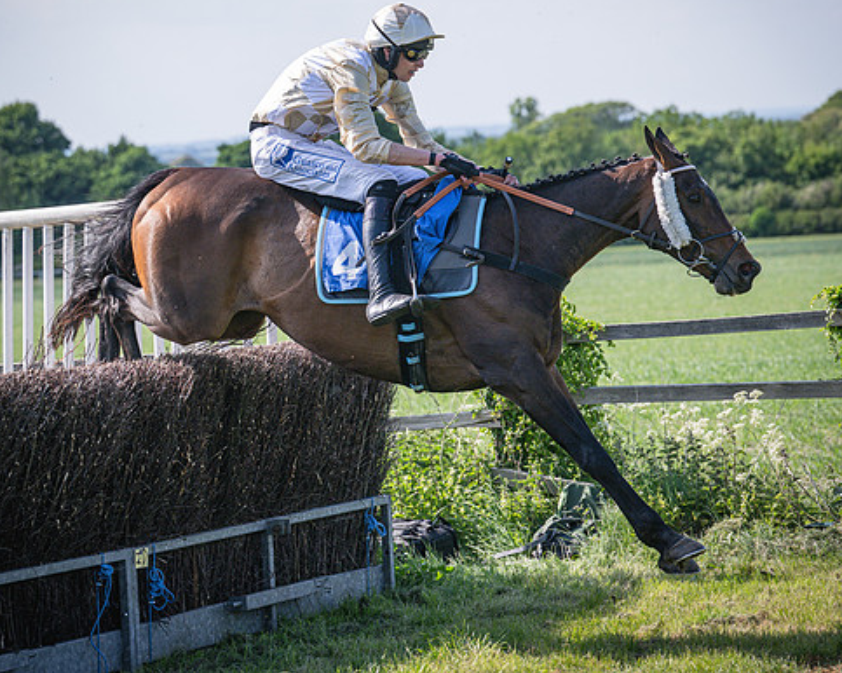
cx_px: 462
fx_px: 3388
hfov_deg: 14.2
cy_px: 282
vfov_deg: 11.3
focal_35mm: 136
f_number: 4
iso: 400
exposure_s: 1/3200
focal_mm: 101
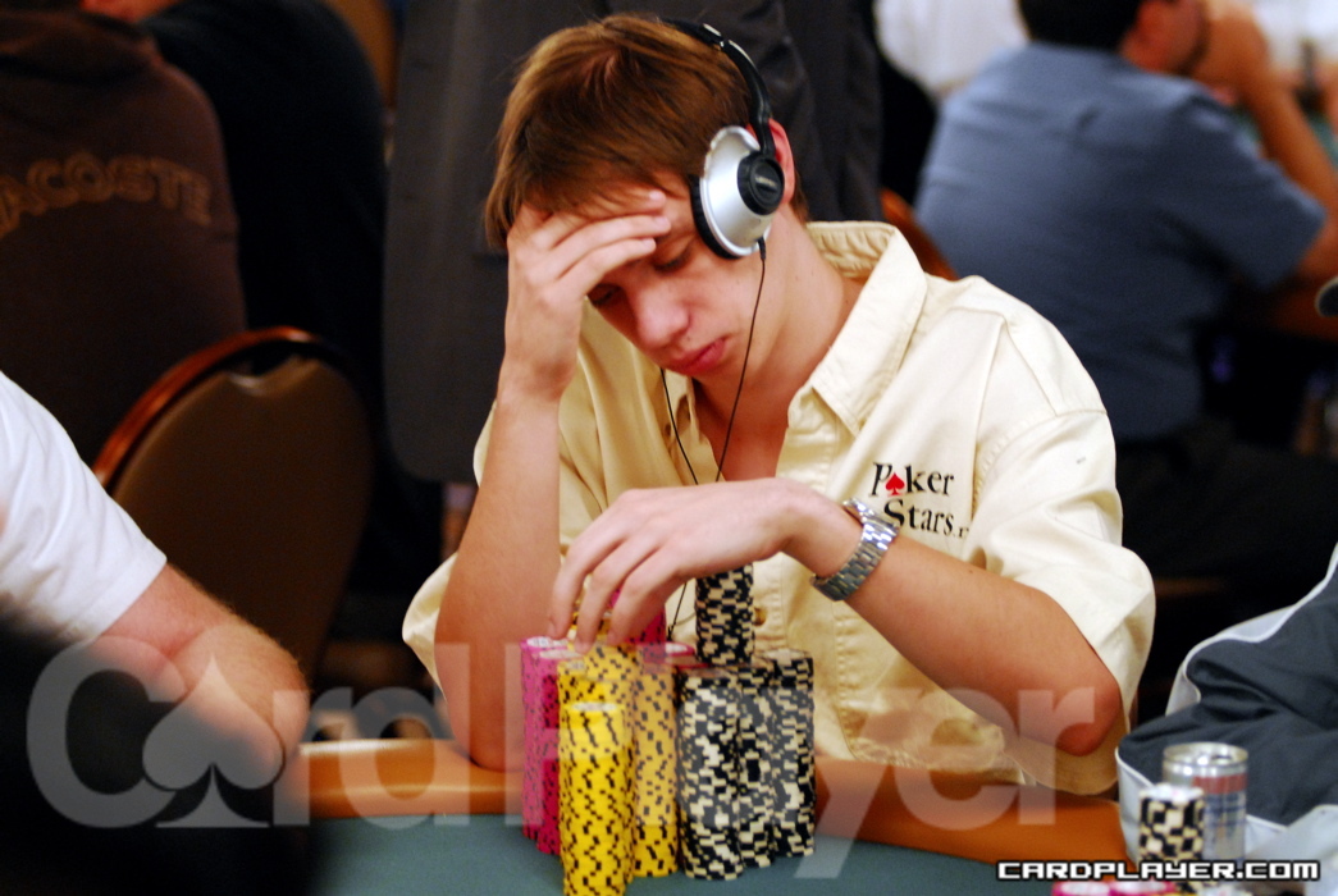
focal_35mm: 135
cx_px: 669
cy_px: 448
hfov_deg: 15.2
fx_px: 5025
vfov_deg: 10.2
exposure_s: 1/60
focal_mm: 90
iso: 1000
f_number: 2.8
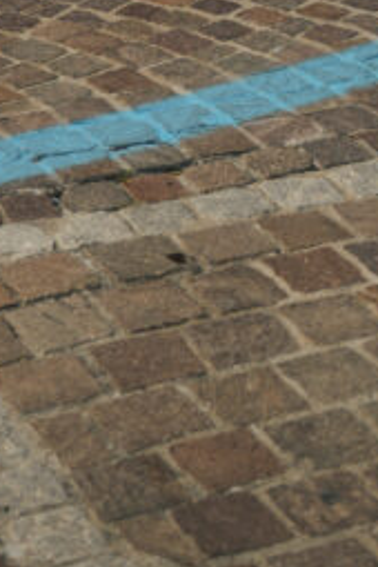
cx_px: 239
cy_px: -769
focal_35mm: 159
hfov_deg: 8.6
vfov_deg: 11.0
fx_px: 2504
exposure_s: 1/500
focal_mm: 29
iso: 100
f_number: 2.8
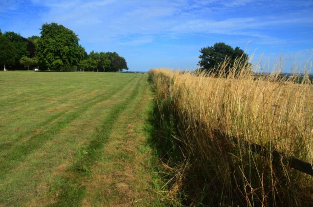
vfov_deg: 47.7
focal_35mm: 27
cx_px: 156
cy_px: 104
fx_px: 234
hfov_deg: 67.5
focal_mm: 18
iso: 1250
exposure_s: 1/500
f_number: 22
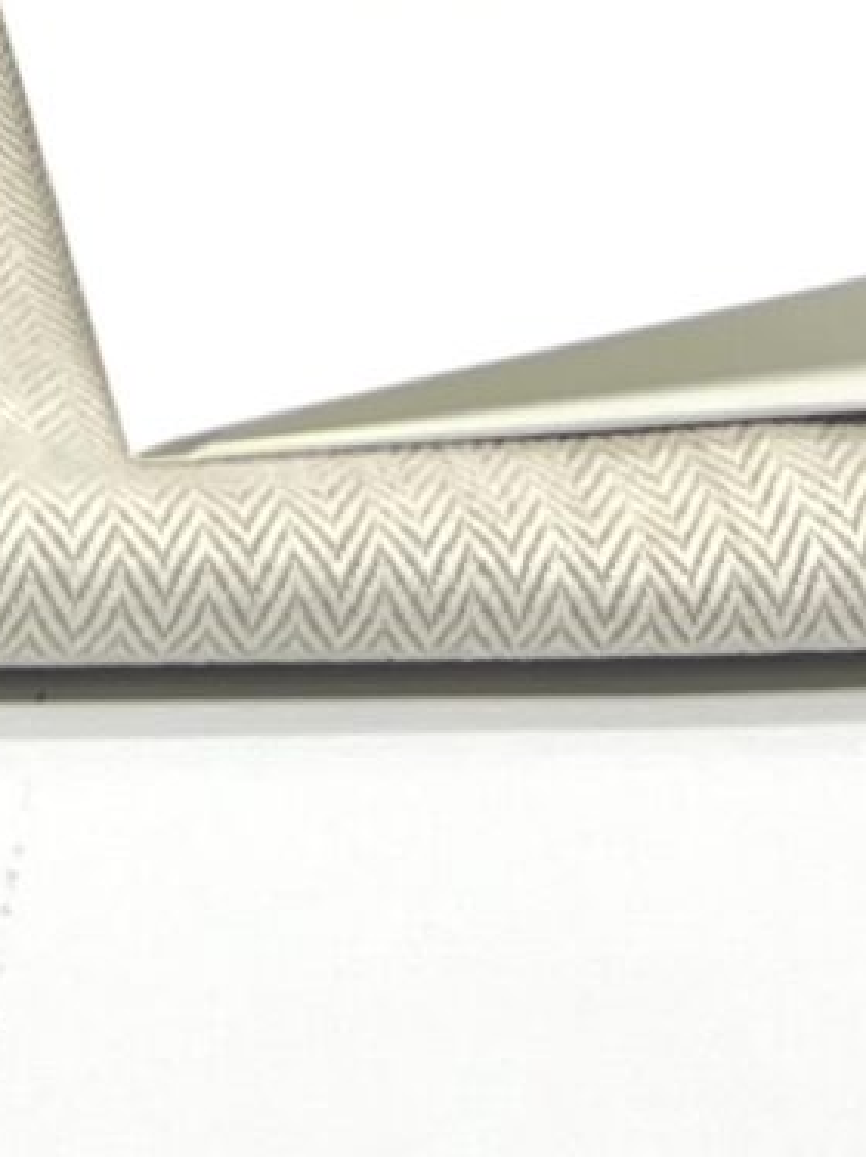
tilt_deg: -11.5
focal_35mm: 178
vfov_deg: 9.7
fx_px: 5944
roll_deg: -0.6
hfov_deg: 8.1
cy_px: -1714
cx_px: -538
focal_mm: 5.7
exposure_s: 1/130
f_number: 1.5
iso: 32
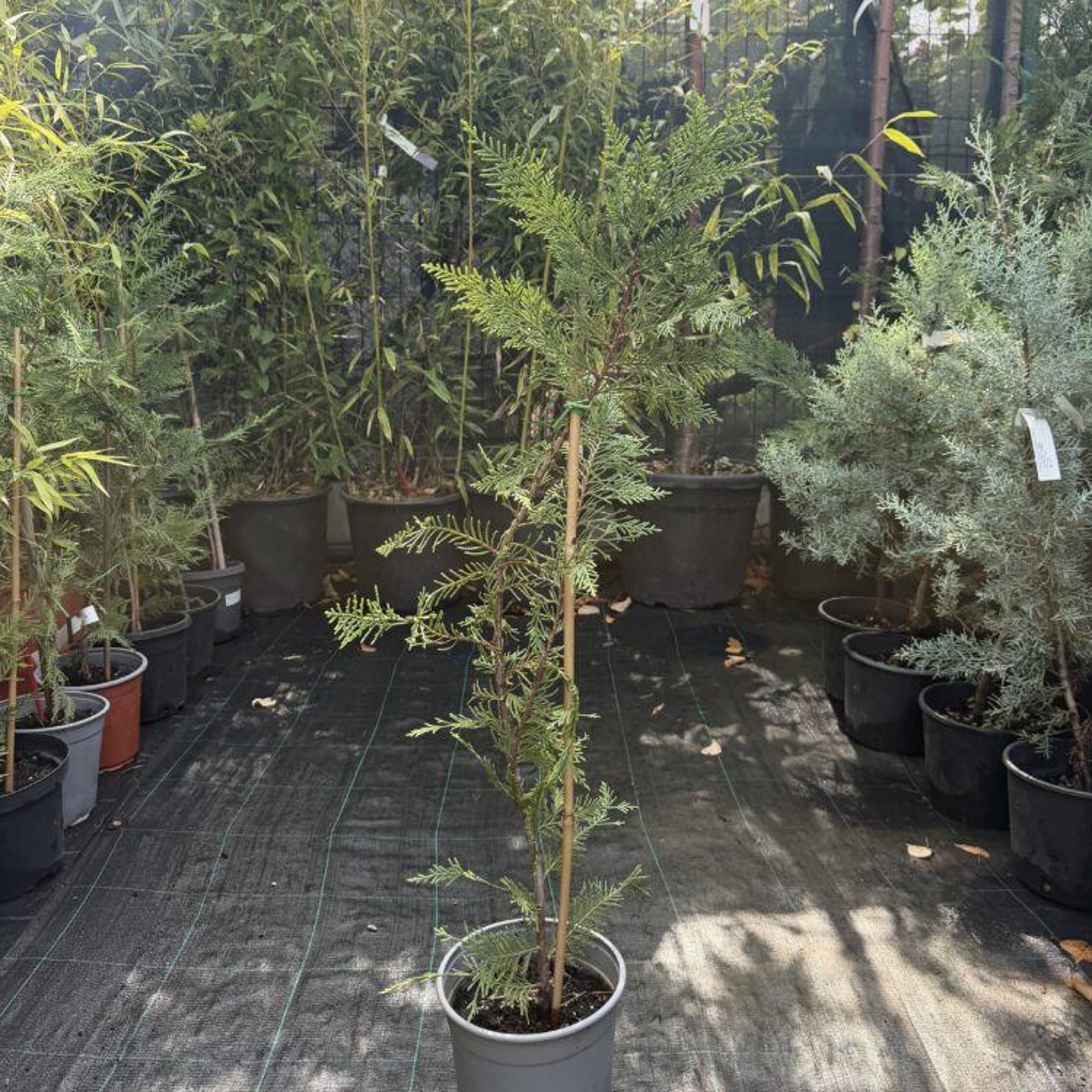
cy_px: 462
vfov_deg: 55.4
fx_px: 1035
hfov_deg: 55.6
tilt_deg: -7.4
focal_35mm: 29
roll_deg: -0.6
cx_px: 550
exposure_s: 1/654
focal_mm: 6.76
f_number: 1.78
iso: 100
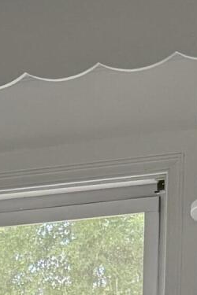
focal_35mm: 133
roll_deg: +1.5
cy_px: 660
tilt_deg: -12.1
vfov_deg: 12.7
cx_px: -98
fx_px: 1092
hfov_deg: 10.0
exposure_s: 1/60
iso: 200
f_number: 1.78
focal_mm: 6.76
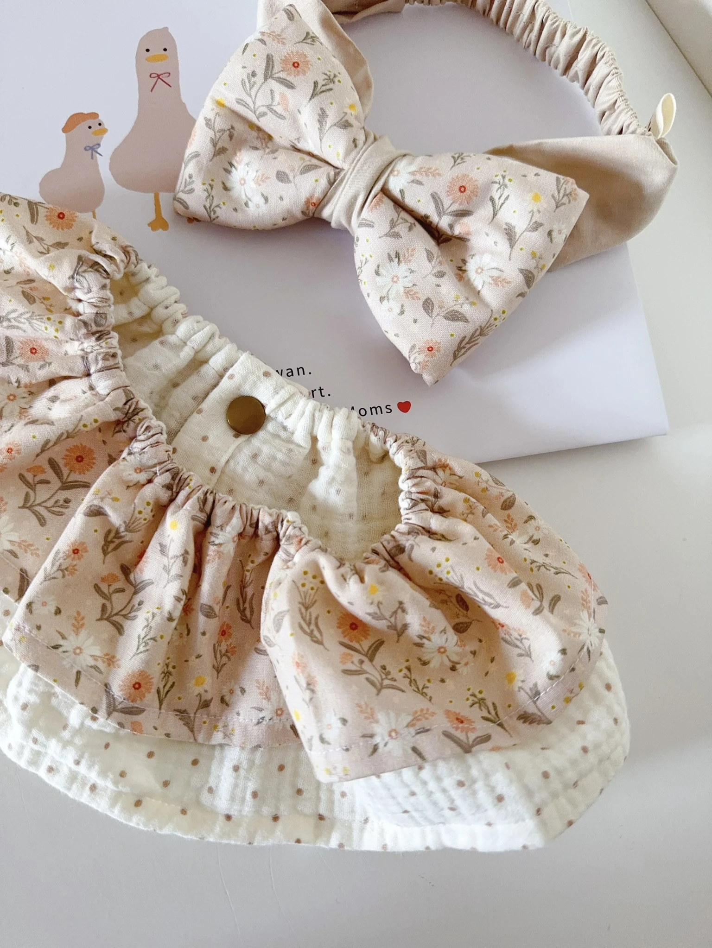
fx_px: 658
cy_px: 474
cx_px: 356
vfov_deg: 71.6
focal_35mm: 24
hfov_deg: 56.8
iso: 250
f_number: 1.78
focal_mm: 6.76
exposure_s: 1/60
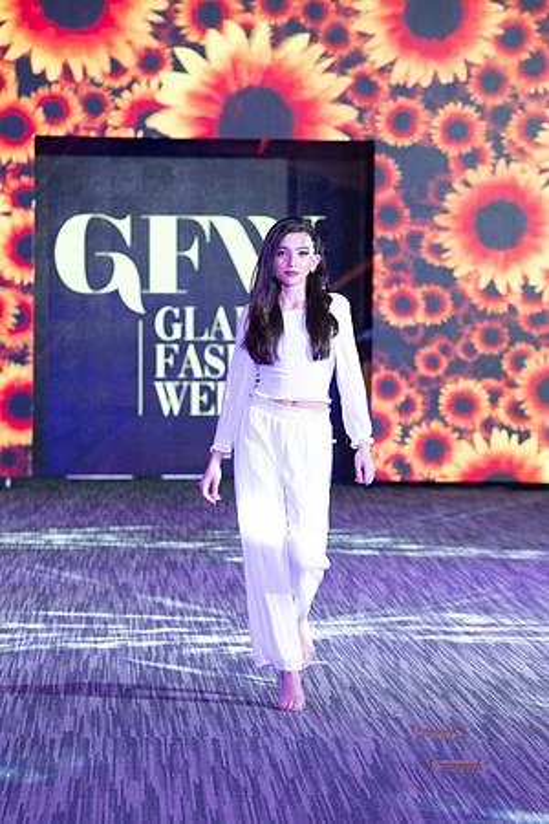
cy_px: 412
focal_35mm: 160
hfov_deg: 8.6
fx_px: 3660
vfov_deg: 12.8
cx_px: 274
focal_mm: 160
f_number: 6.3
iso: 1600
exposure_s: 1/160
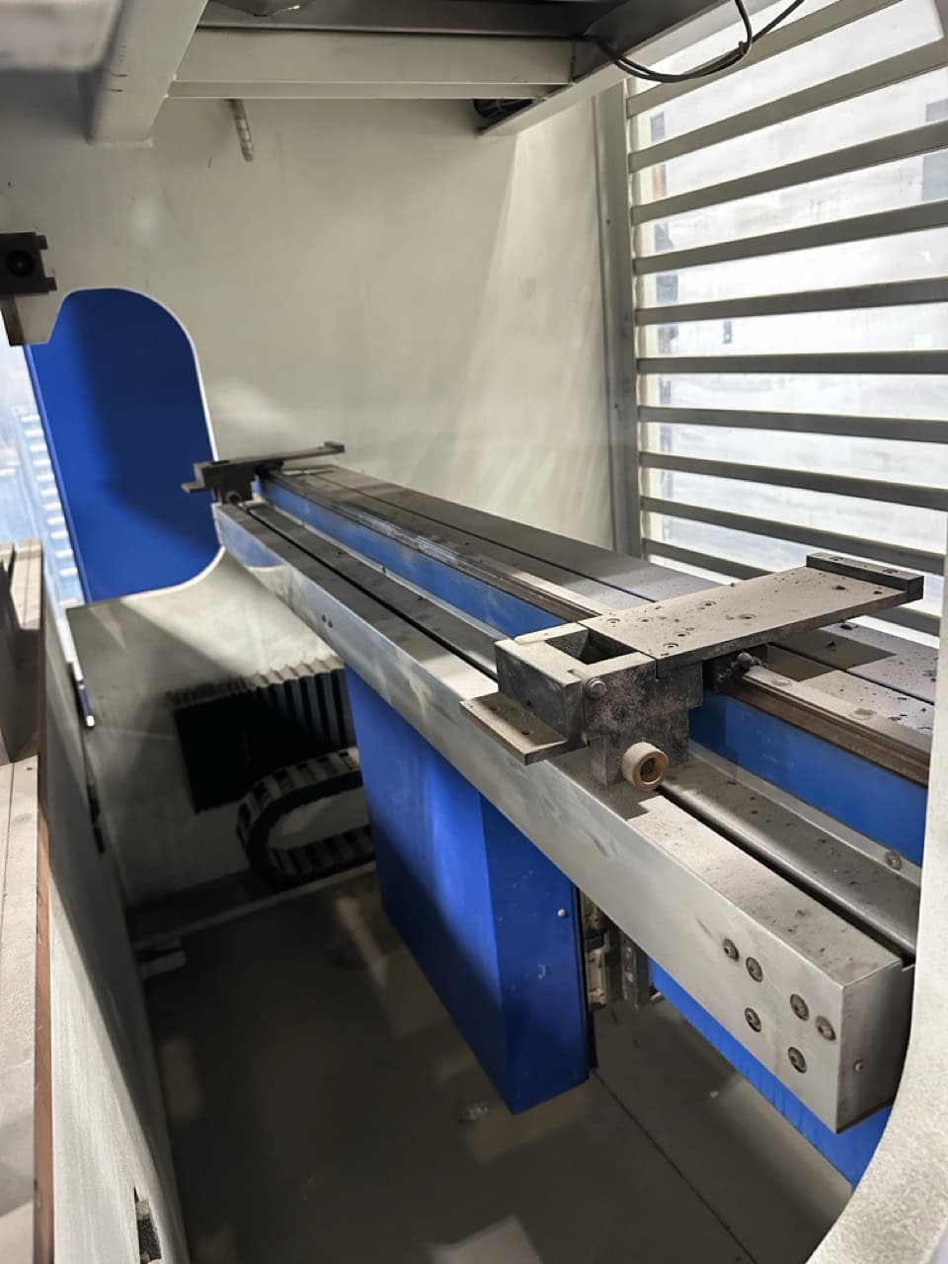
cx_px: 474
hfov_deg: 56.8
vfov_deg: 71.6
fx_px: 876
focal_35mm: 24
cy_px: 632
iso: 640
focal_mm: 6.9
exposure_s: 1/60
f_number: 1.8
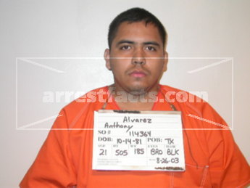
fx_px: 441
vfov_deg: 24.0
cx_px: 125
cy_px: 94
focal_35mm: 61
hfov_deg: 31.7
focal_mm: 12.7
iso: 100
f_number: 3.1
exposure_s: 1/60.3
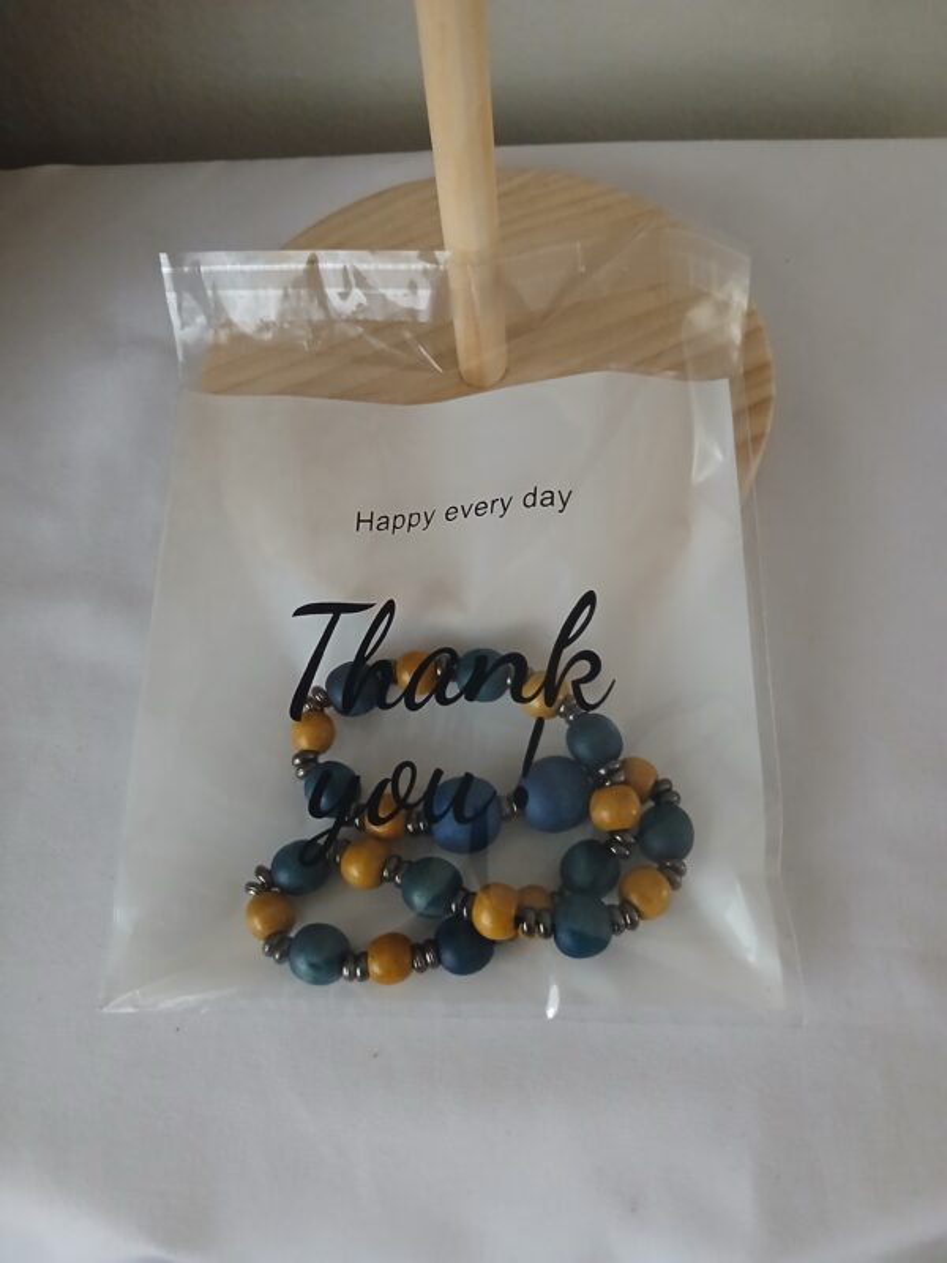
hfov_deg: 51.4
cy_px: 632
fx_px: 985
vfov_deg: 65.3
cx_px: 474
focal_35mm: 27
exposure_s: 1/16.7
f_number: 1.8
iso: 800
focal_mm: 3.98
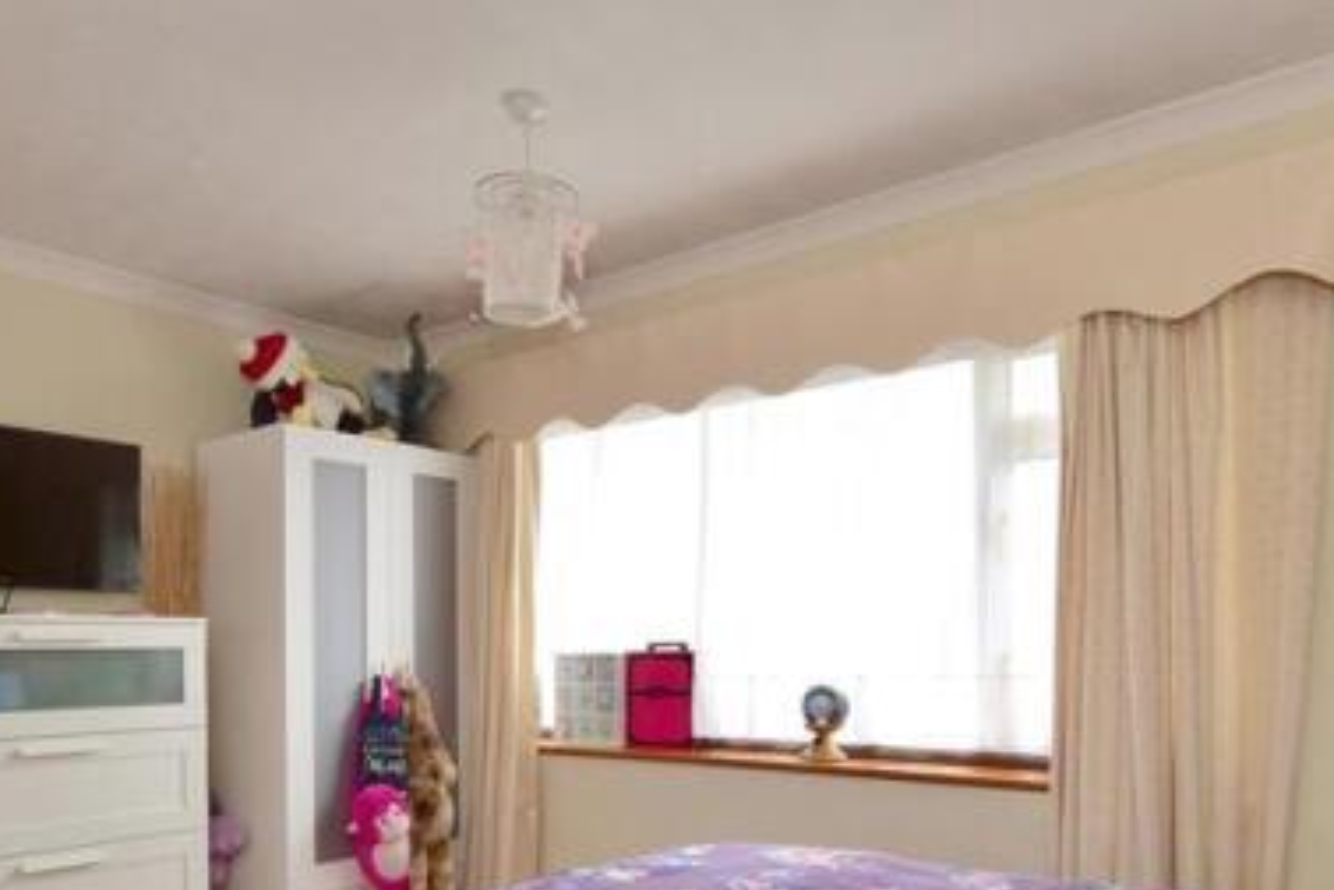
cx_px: 663
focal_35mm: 26
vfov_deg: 47.9
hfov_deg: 69.4
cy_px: 655
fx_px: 963
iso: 200
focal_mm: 10
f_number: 11
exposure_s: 1/2
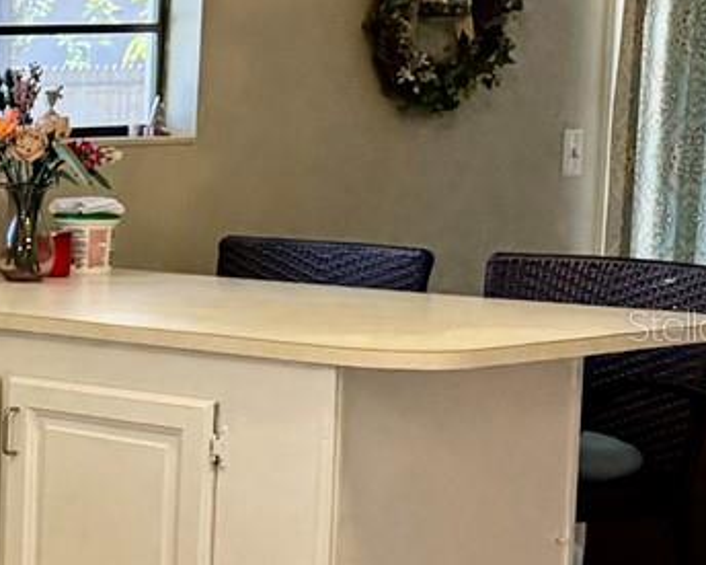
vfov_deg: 14.1
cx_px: -821
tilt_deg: -6.3
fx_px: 2277
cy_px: 325
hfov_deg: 14.0
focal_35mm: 109
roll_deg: +1.1
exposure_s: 1/120
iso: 125
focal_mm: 6.76
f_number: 1.78
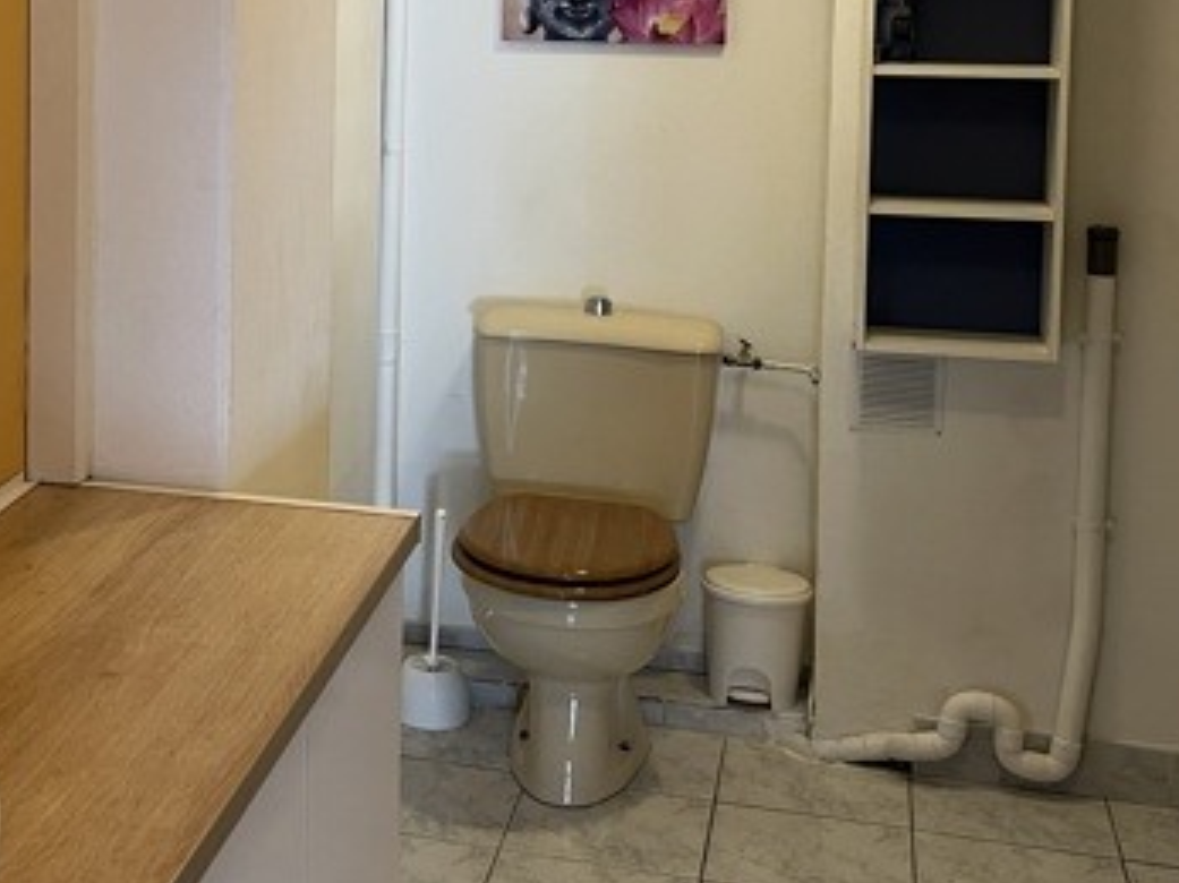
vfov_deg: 23.7
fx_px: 2043
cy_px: 65
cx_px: 200
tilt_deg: -3.1
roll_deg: -1.6
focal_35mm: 60
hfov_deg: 31.2
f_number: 1.6
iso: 100
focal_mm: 5.1
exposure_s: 1/50
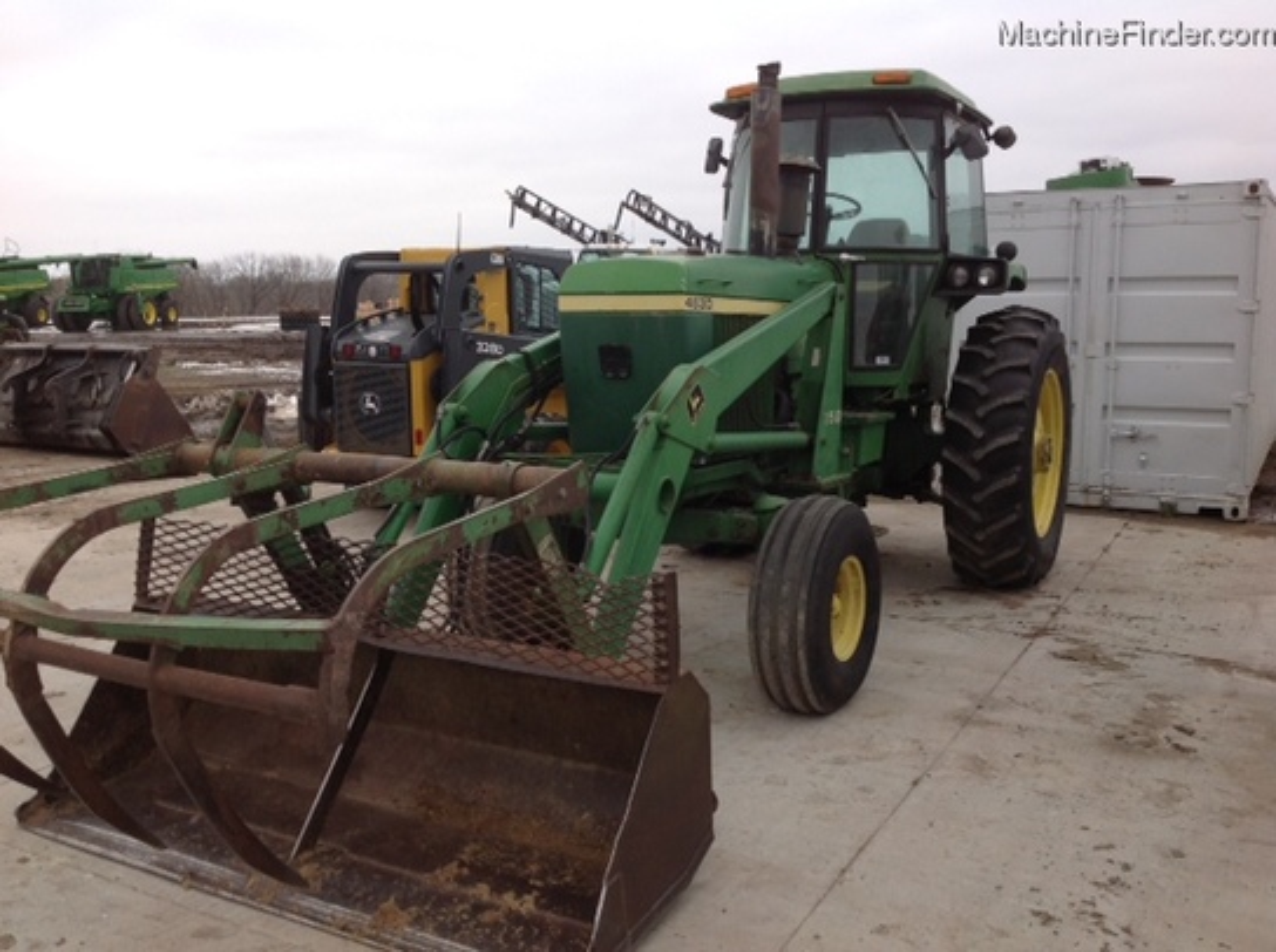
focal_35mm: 35
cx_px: 638
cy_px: 476
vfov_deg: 40.6
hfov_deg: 52.7
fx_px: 1288
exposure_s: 1/1259
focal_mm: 4.28
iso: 50
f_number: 2.4
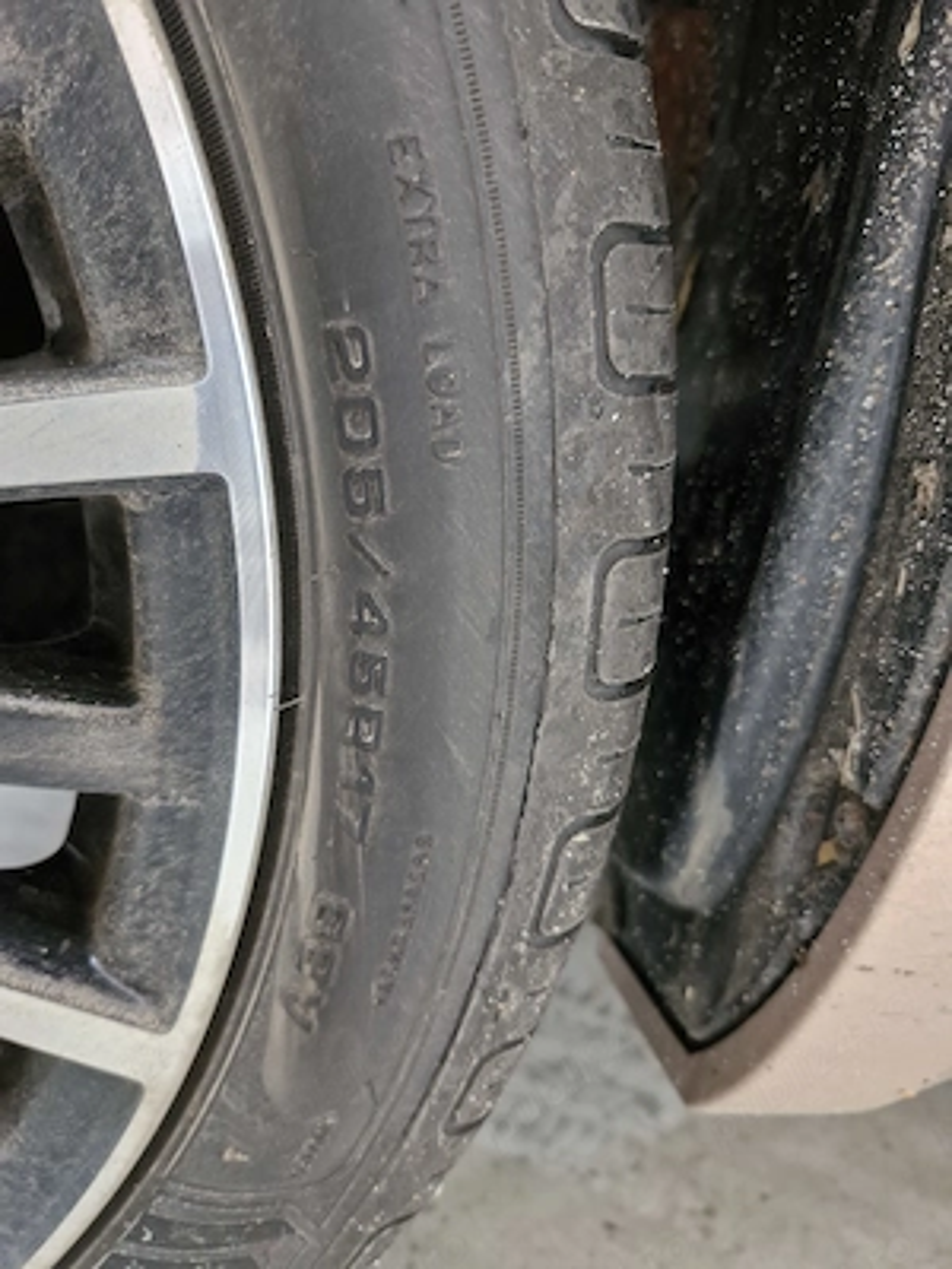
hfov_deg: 58.9
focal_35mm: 23
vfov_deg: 73.9
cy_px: 634
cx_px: 476
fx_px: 843
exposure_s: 1/50
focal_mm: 5.54
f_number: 1.8
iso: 640
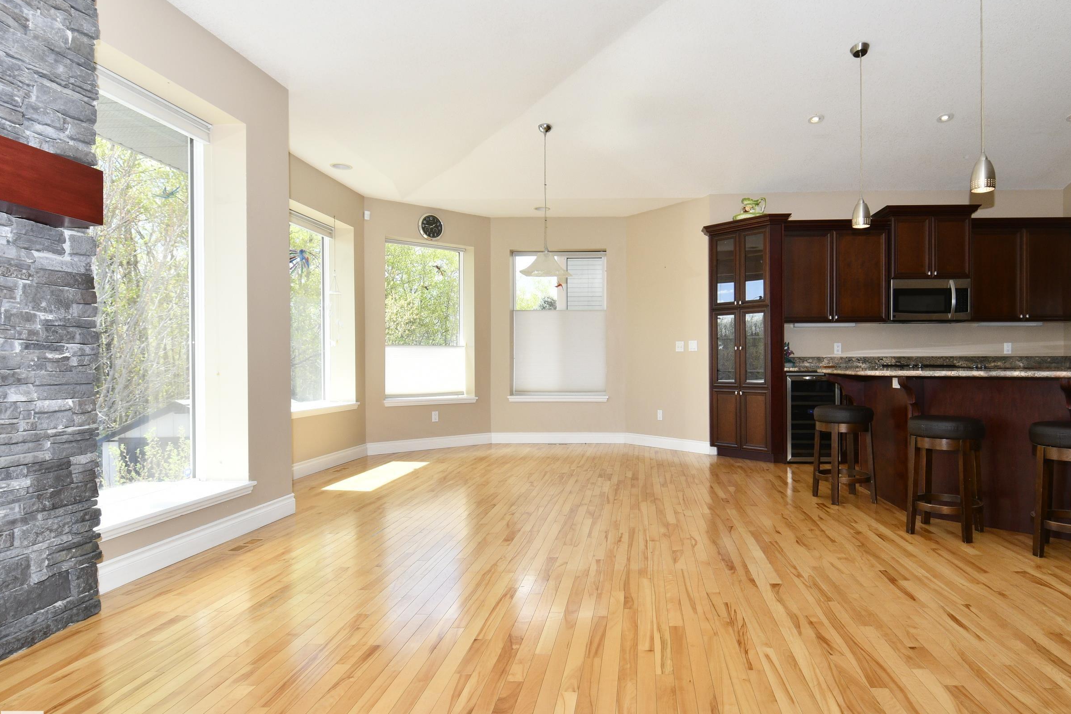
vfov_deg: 59.5
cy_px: 355
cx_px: 623
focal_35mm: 21
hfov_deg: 80.6
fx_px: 625
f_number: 8
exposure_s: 1/250
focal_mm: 12
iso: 400
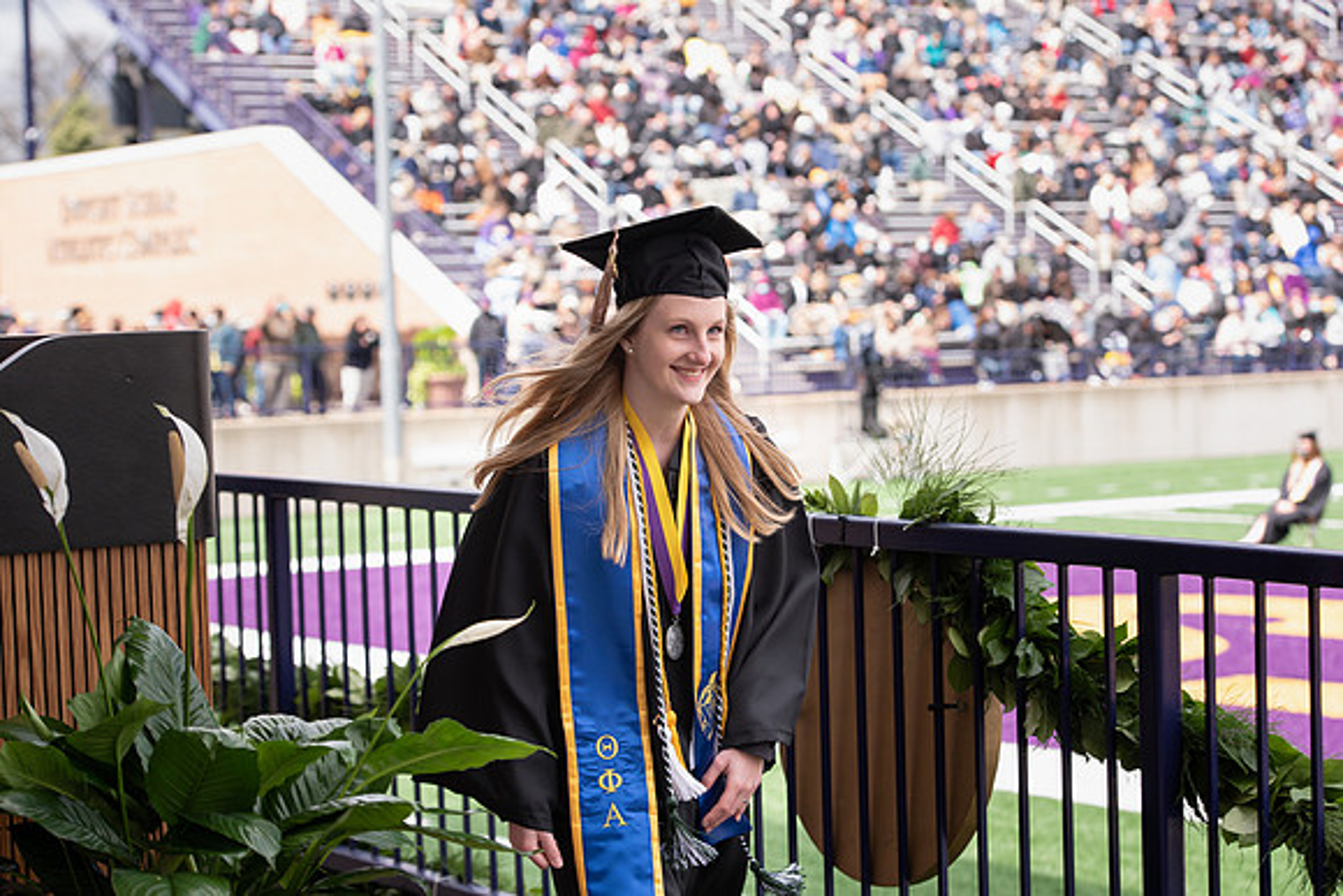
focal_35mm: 86
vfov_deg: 15.9
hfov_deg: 23.6
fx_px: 3209
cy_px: 448
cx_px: 672
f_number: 5
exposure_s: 1/320
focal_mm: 86
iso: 200
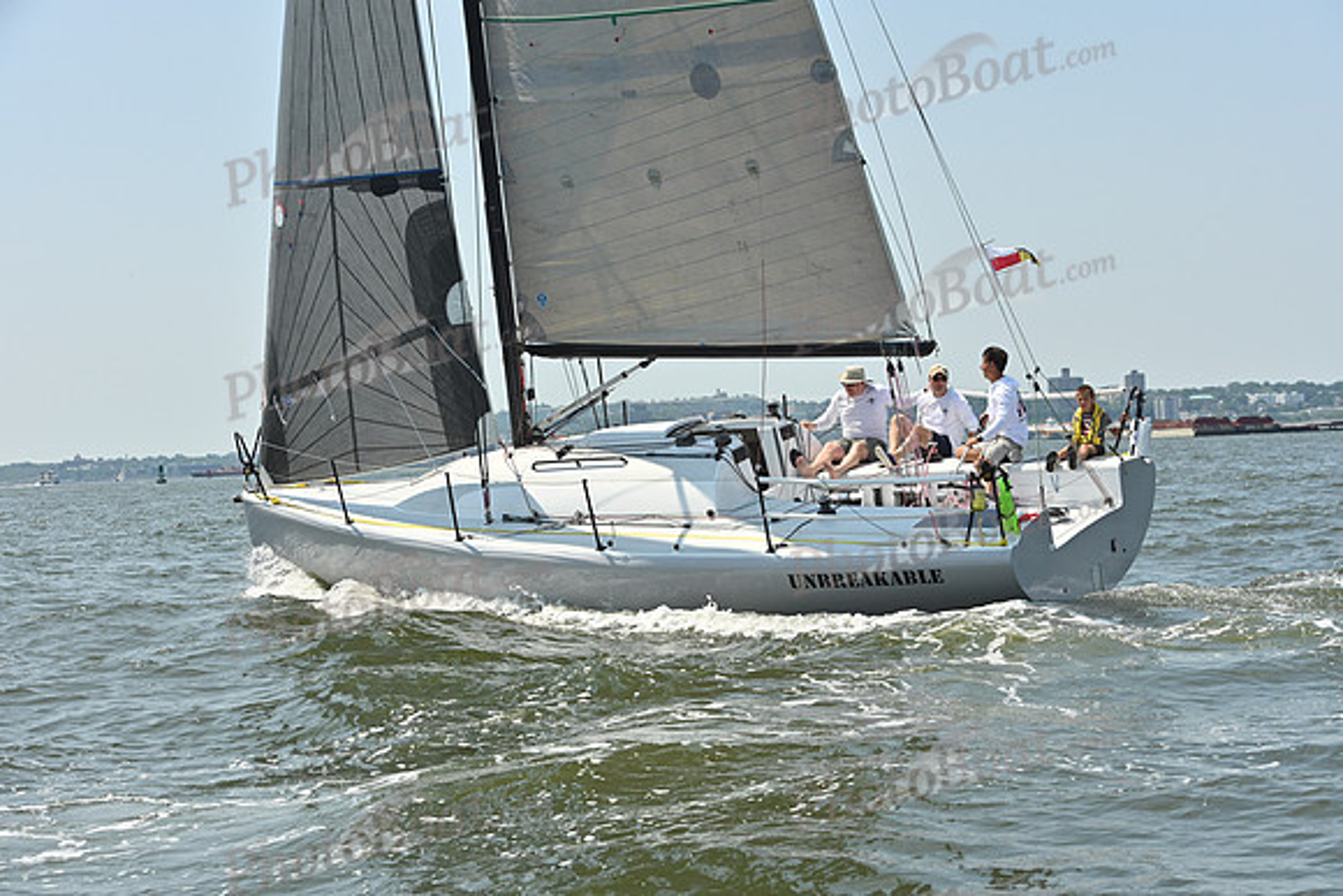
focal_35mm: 70
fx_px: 2612
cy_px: 448
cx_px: 672
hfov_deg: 28.8
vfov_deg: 19.5
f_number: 8
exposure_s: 1/1250
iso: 320
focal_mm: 70
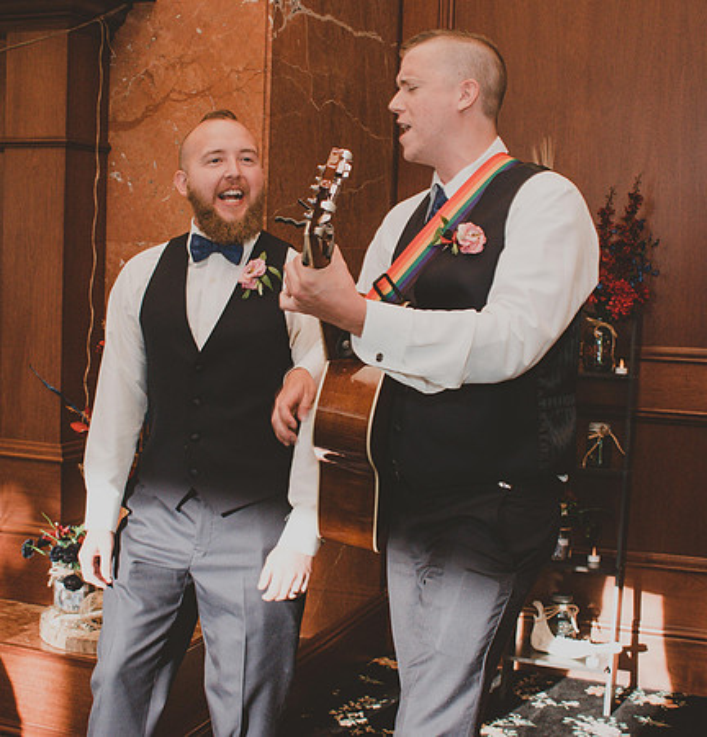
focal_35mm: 52
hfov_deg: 32.3
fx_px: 1221
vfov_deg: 33.5
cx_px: 340
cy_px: 330
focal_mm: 24
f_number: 4
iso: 1000
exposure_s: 1/60
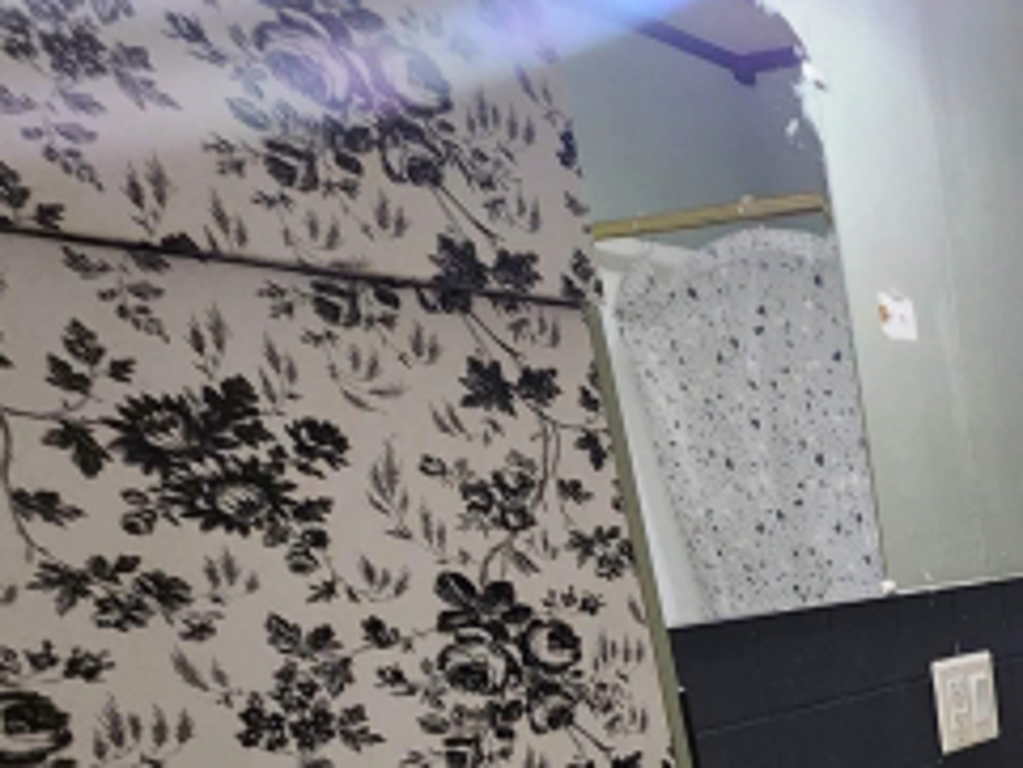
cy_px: 878
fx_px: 1064
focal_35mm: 36
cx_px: 1348
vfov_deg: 33.6
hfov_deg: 34.7
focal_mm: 2.2
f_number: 2.2
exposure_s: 1/60
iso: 400
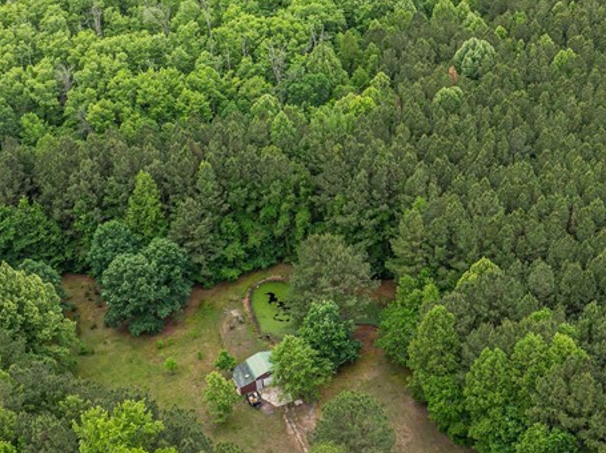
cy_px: 191
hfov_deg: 34.4
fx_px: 944
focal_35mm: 54
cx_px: 495
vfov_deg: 26.9
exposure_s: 1/80
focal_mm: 12.29
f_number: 2.8
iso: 100
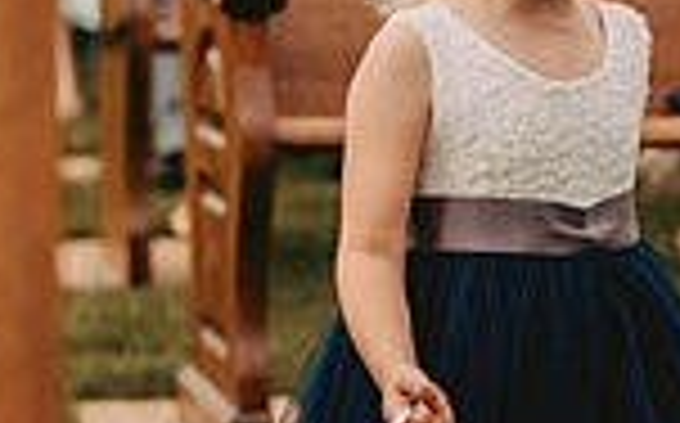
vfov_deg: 4.3
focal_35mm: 306
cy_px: 124
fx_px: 5665
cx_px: 446
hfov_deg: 6.9
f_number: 2.8
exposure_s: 1/1600
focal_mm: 78
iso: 200
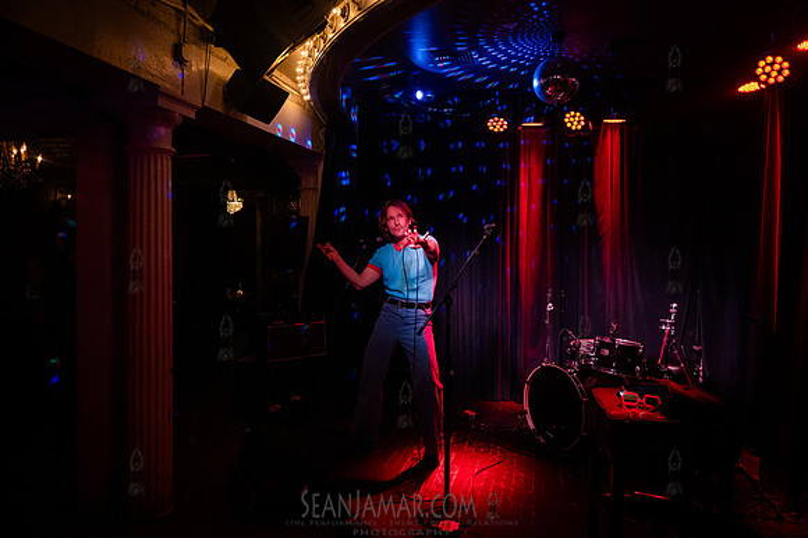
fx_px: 548
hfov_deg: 72.8
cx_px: 400
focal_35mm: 24
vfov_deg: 52.2
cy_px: 269
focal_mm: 24
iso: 10000
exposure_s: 1/125
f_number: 2.8
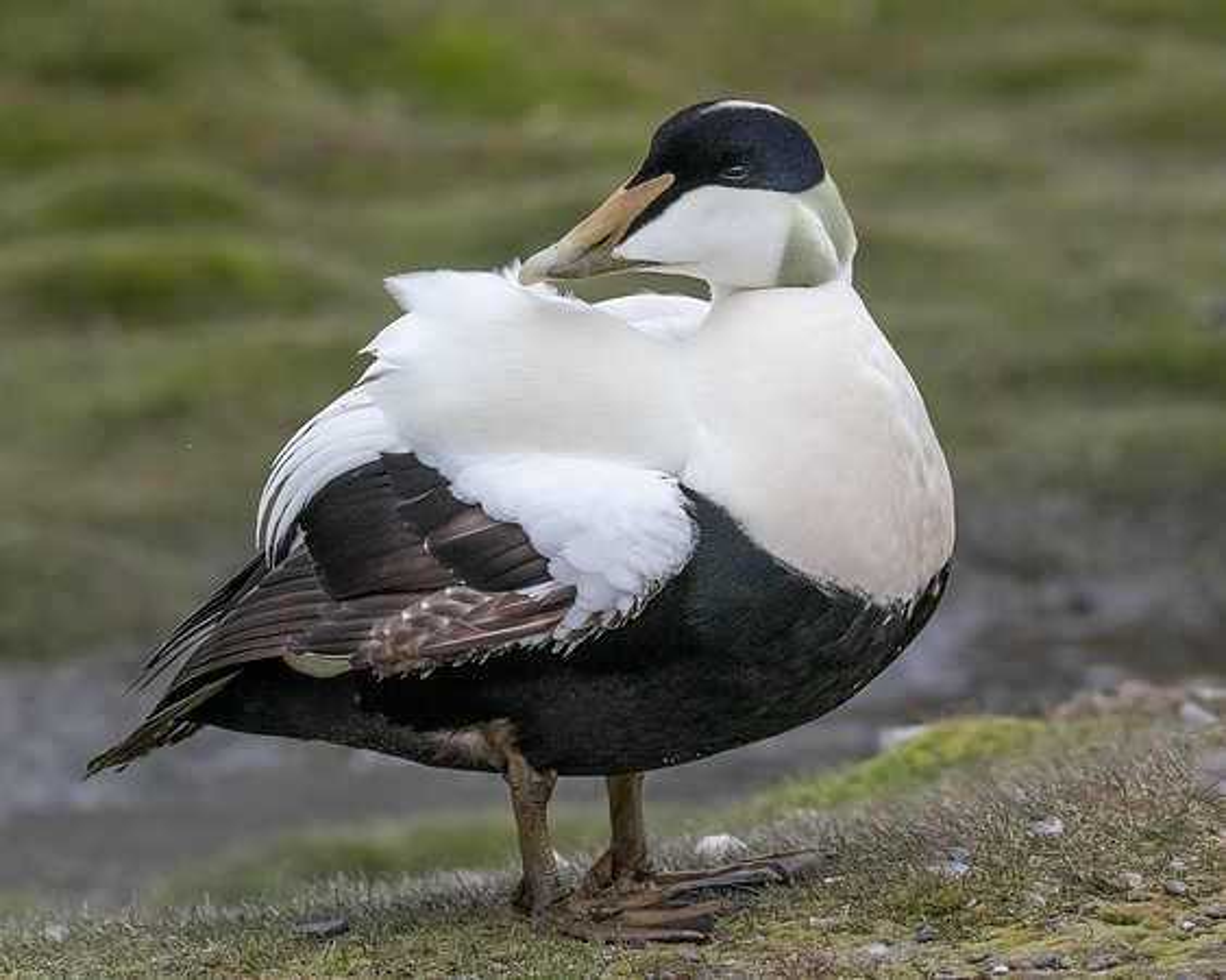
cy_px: 235
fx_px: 14725
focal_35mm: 406
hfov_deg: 4.8
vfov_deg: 3.8
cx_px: 647
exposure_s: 1/2000
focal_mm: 220
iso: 1600
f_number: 8
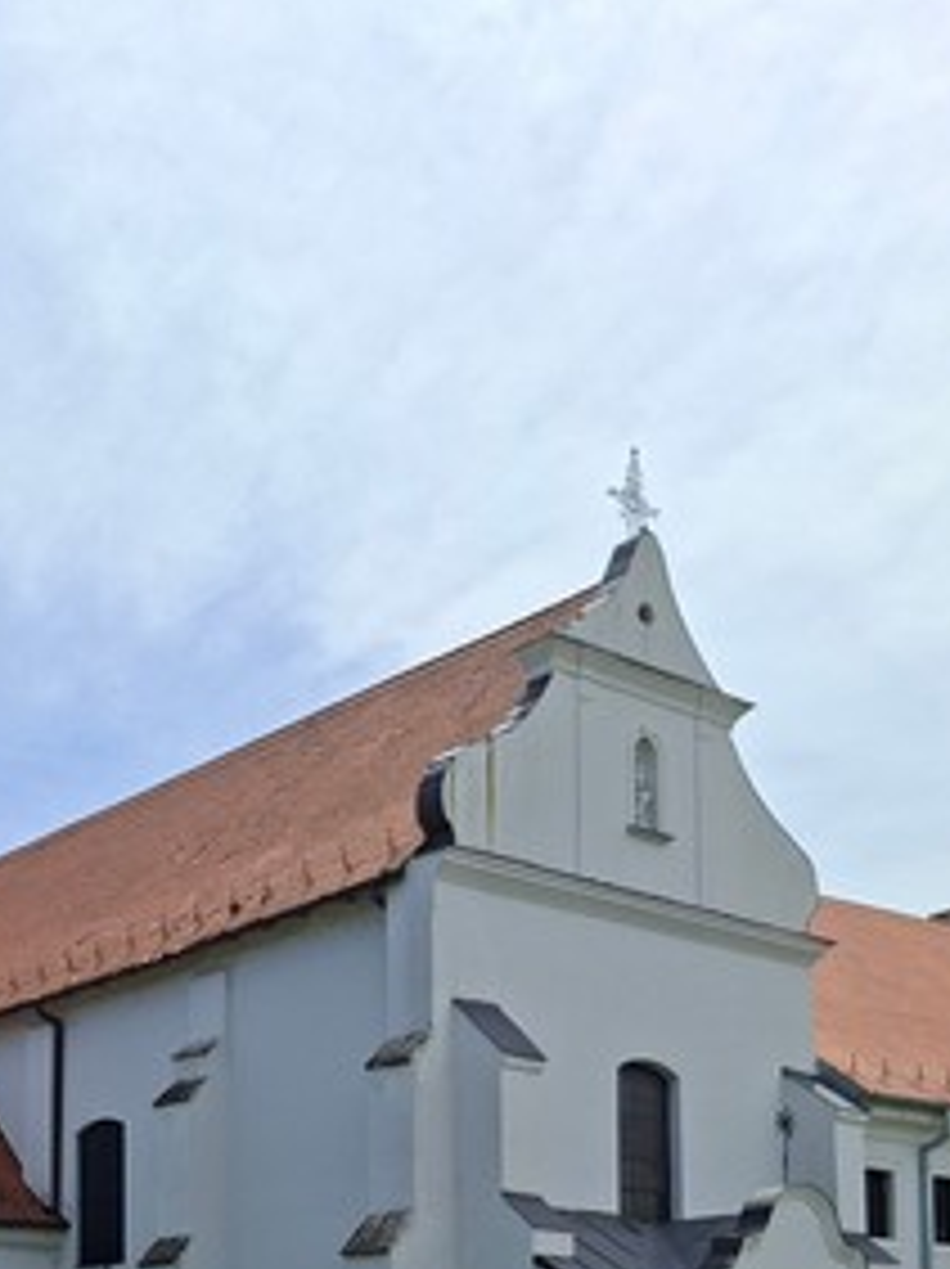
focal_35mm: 49
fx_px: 1796
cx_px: 14
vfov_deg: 34.7
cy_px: 1318
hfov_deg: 28.0
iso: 40
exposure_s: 1/3546
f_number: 1.8
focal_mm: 5.54
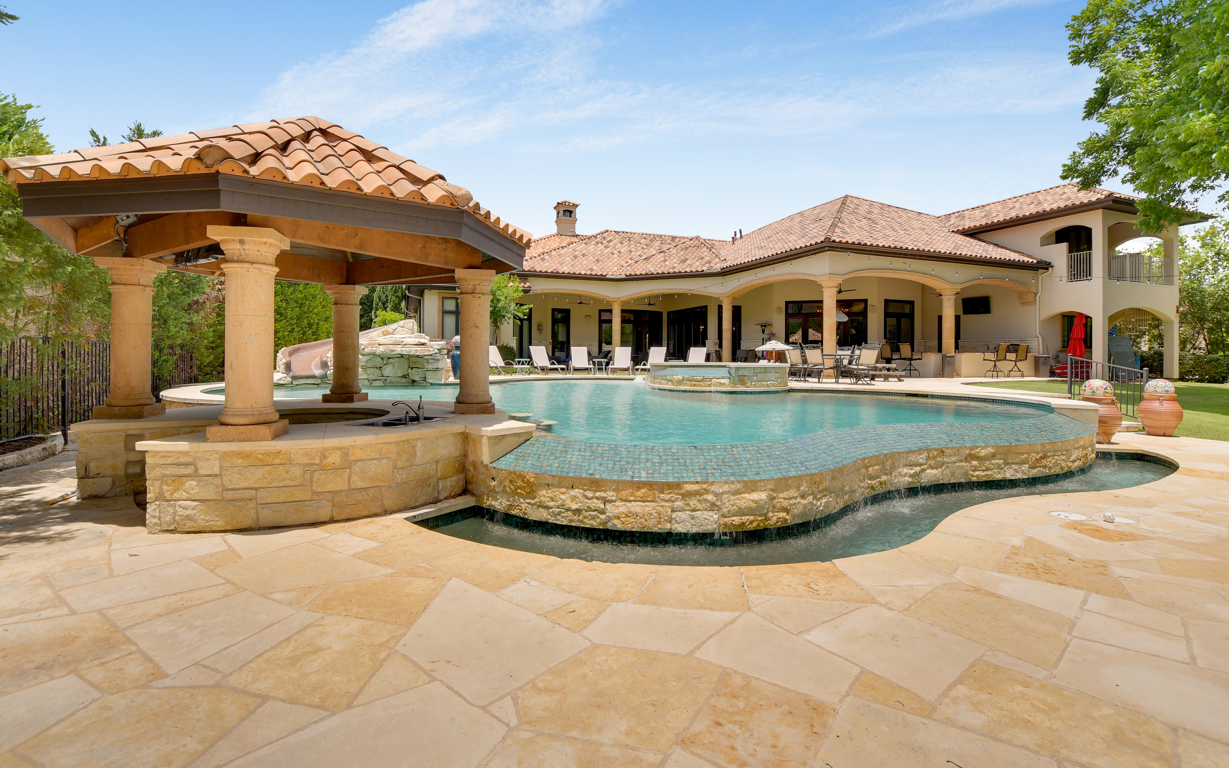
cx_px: 608
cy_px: 347
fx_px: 536
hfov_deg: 97.8
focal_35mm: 16
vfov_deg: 71.1
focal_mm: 10
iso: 100
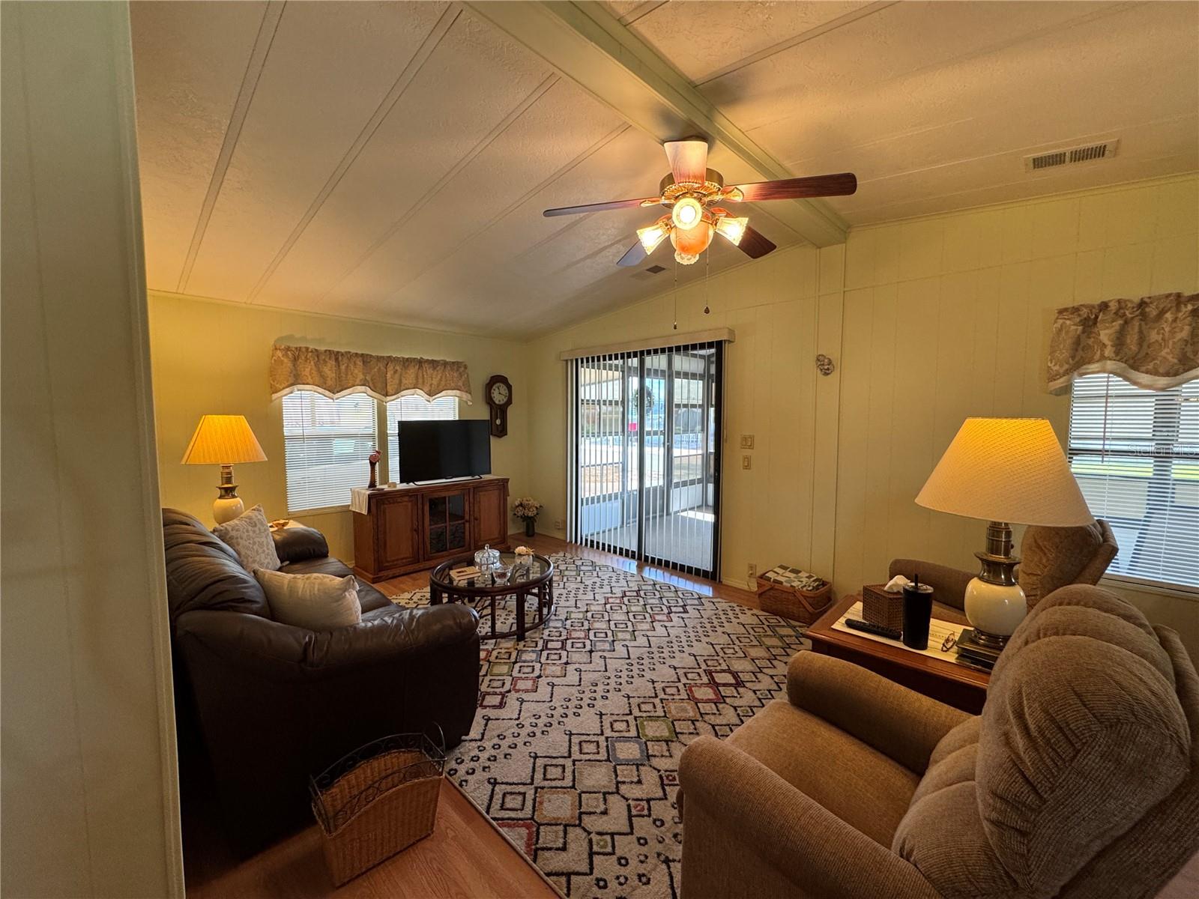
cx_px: 600
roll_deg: -0.5
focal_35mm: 14
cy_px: 450
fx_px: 485
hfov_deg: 102.1
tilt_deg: -5.1
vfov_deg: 85.7
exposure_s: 1/120
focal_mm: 2.22
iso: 250
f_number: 2.2
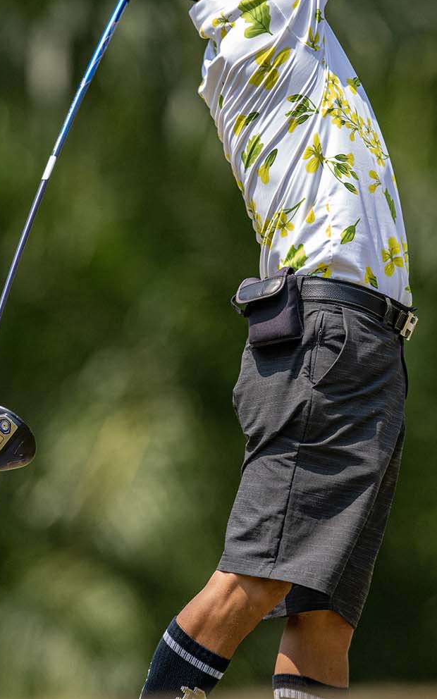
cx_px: 171
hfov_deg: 2.2
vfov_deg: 3.5
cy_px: 267
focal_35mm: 592
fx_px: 11281
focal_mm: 400
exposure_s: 1/8000
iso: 1600
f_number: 3.5
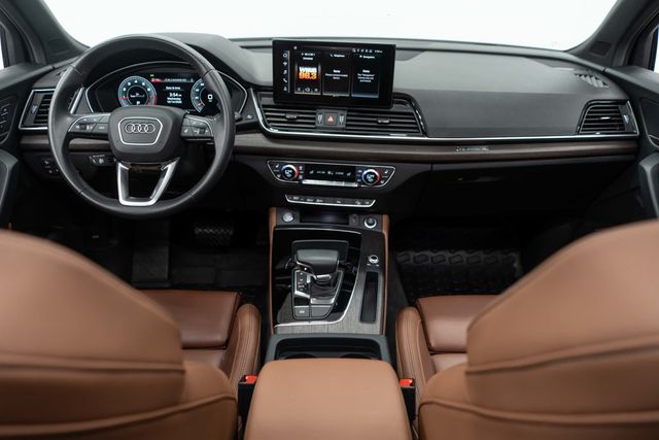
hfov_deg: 65.5
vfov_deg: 46.4
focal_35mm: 28
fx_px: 513
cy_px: 220
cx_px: 330
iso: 640
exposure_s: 1/40
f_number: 3.2
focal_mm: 28
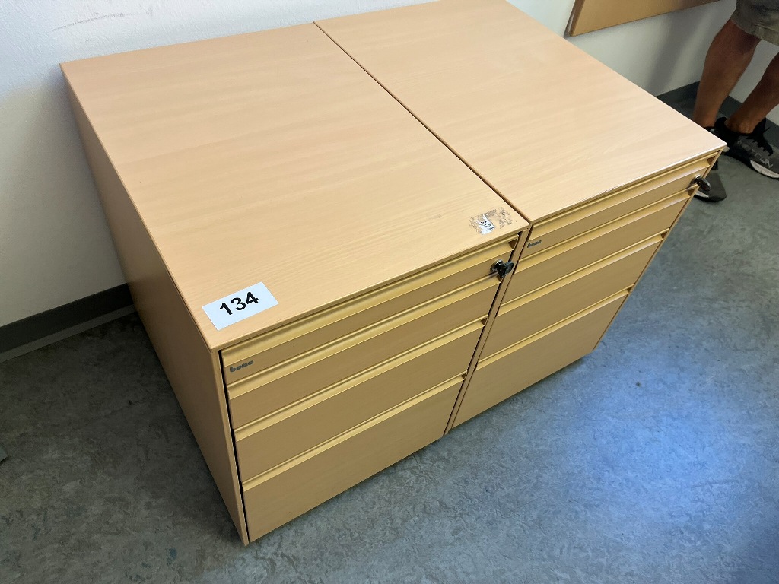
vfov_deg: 53.1
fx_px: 585
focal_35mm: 26
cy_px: 292
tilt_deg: -46.0
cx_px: 390
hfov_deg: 67.3
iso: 125
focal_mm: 5.1
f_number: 1.6
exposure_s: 1/100
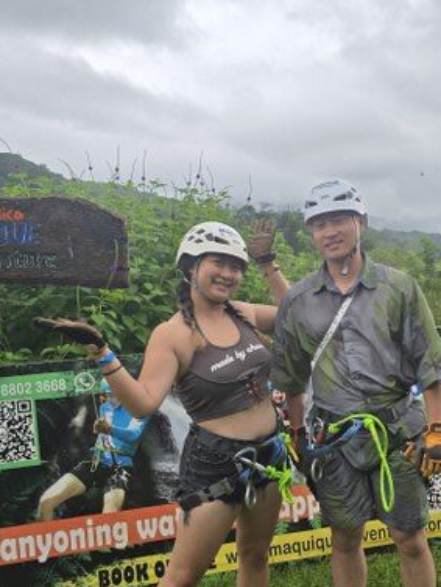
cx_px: 319
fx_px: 662
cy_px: 347
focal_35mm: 39
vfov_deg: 47.6
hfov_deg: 36.2
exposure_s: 1/180
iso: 20
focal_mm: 6.3
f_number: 1.7
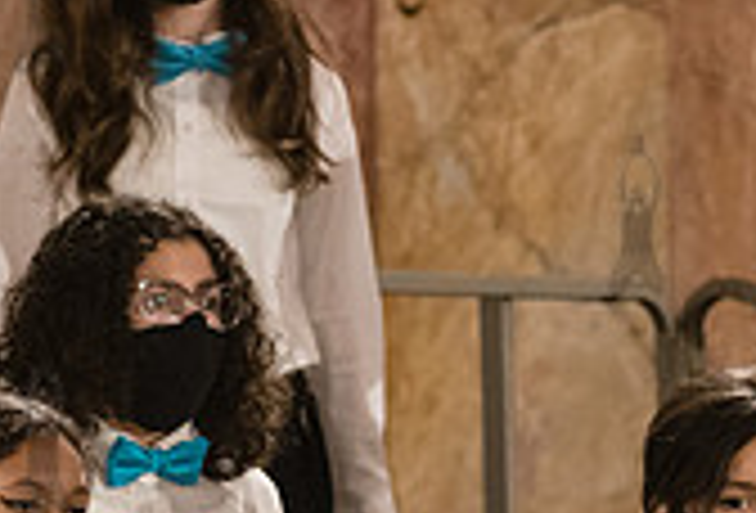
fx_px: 11550
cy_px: 371
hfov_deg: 3.7
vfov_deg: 2.5
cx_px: 168
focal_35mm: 547
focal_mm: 145
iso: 4000
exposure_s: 1/125
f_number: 5
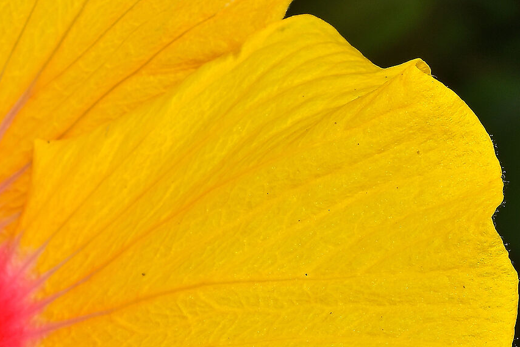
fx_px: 3048
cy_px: 204
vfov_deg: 6.5
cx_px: -172
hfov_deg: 9.6
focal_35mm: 211
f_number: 16
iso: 100
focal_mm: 50
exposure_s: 1/60
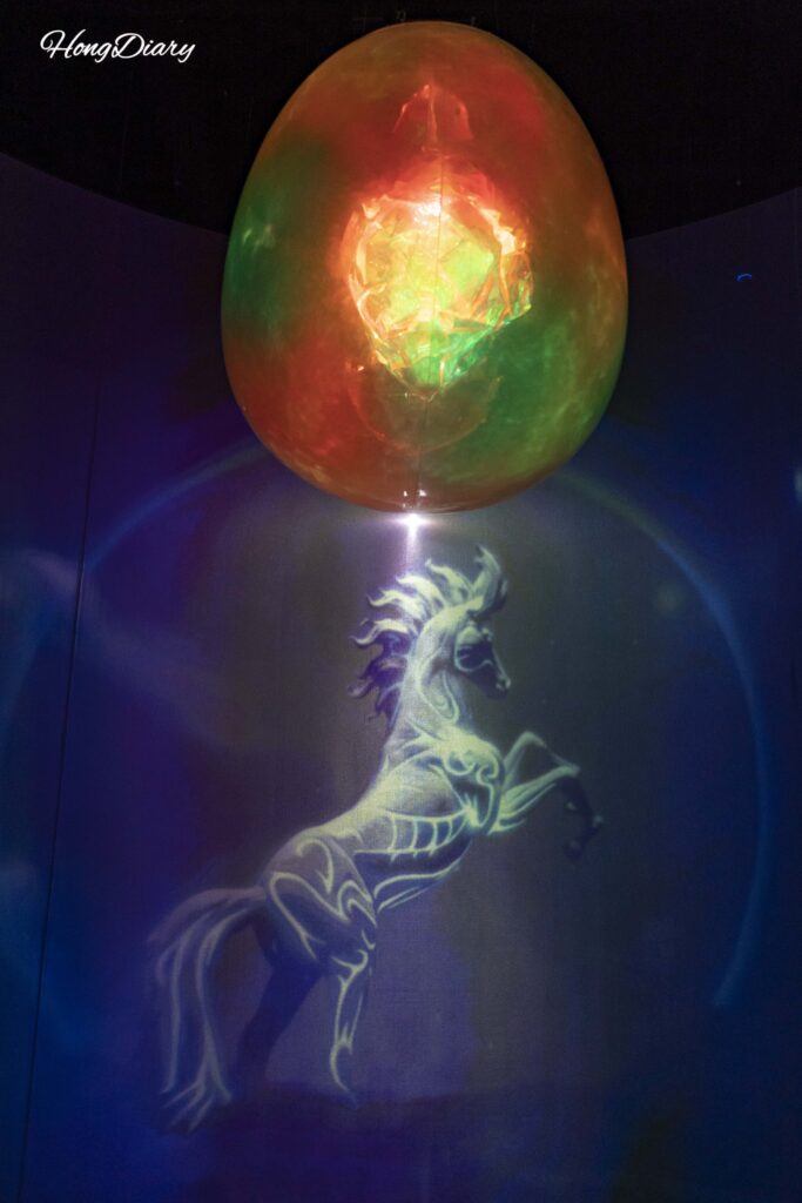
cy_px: 602
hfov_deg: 42.3
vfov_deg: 60.3
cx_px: 401
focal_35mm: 31
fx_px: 1035
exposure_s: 1/160
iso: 3200
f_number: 4.5
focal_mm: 31
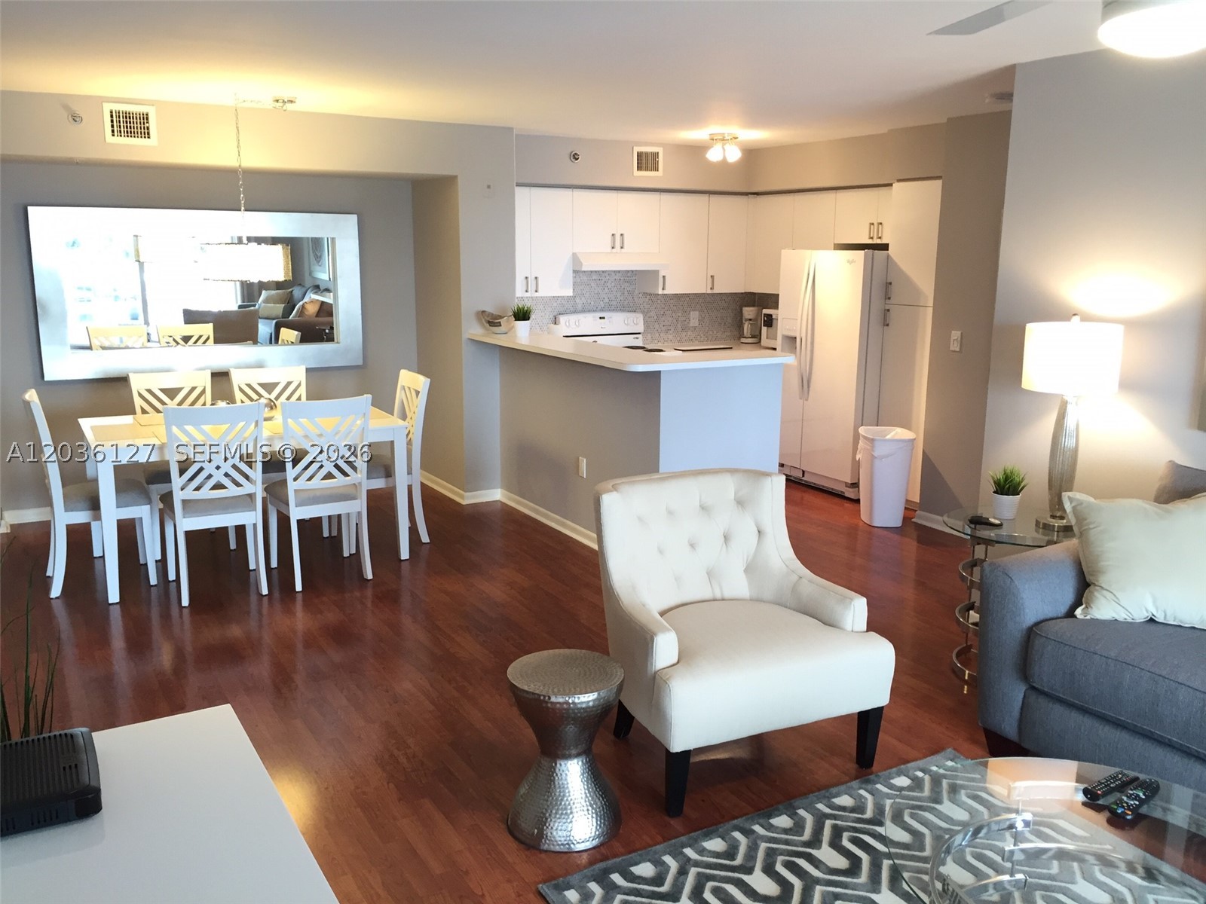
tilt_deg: -12.2
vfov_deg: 48.2
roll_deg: -1.1
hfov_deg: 61.7
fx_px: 1010
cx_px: 603
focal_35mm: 29
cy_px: 452
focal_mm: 4.15
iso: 80
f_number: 2.2
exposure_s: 1/30
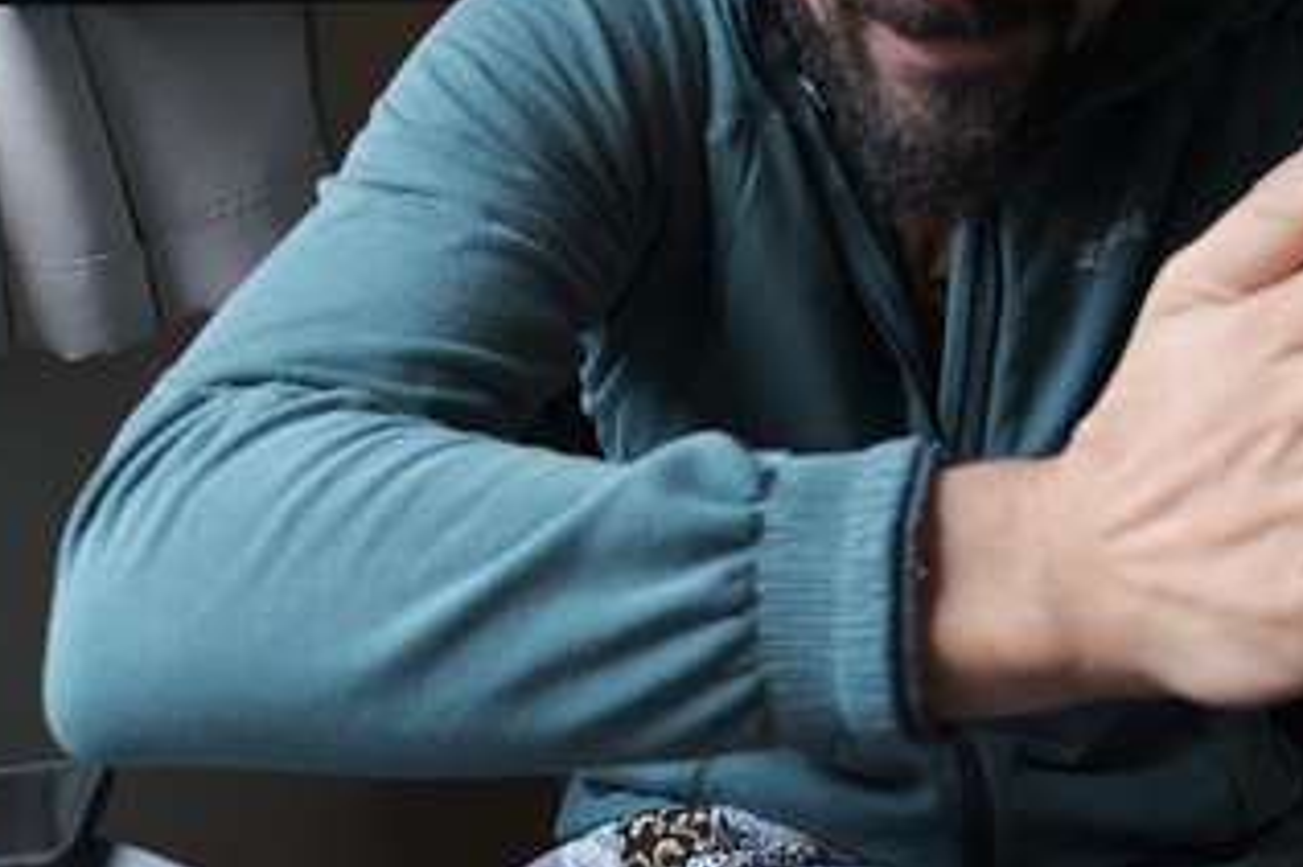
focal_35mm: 53
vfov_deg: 25.2
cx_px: 863
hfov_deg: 37.2
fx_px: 1917
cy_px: 218
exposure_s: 1/250
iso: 3200
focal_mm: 23
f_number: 7.1
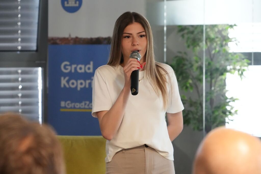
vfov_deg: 8.7
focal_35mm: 157
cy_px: 87
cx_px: 130
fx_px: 1138
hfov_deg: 13.1
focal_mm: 157
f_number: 8
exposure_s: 1/125
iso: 12800
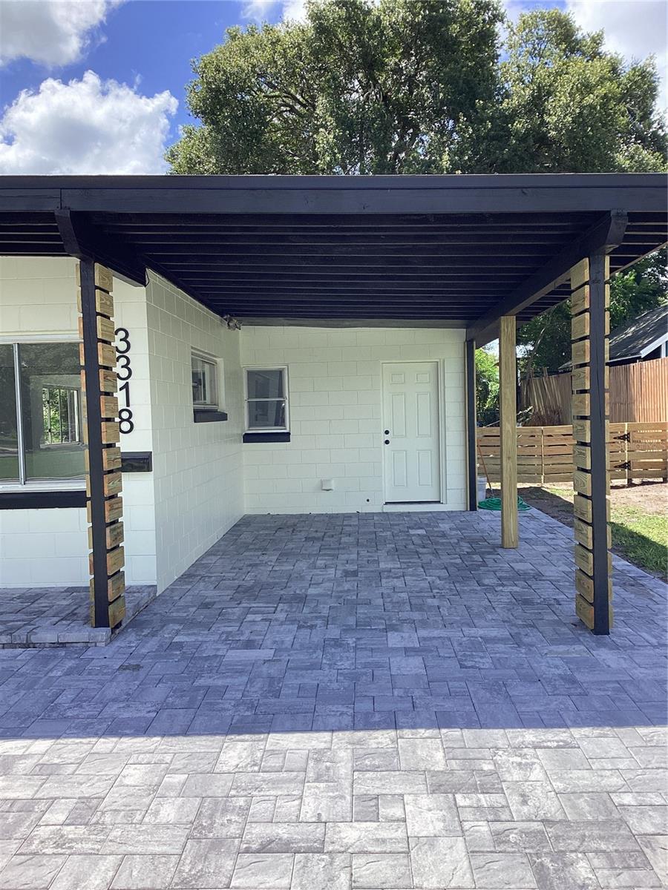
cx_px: 334
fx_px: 798
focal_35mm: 31
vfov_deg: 58.4
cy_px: 445
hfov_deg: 45.4
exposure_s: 1/599
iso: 25
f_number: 2.4
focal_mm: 3.3
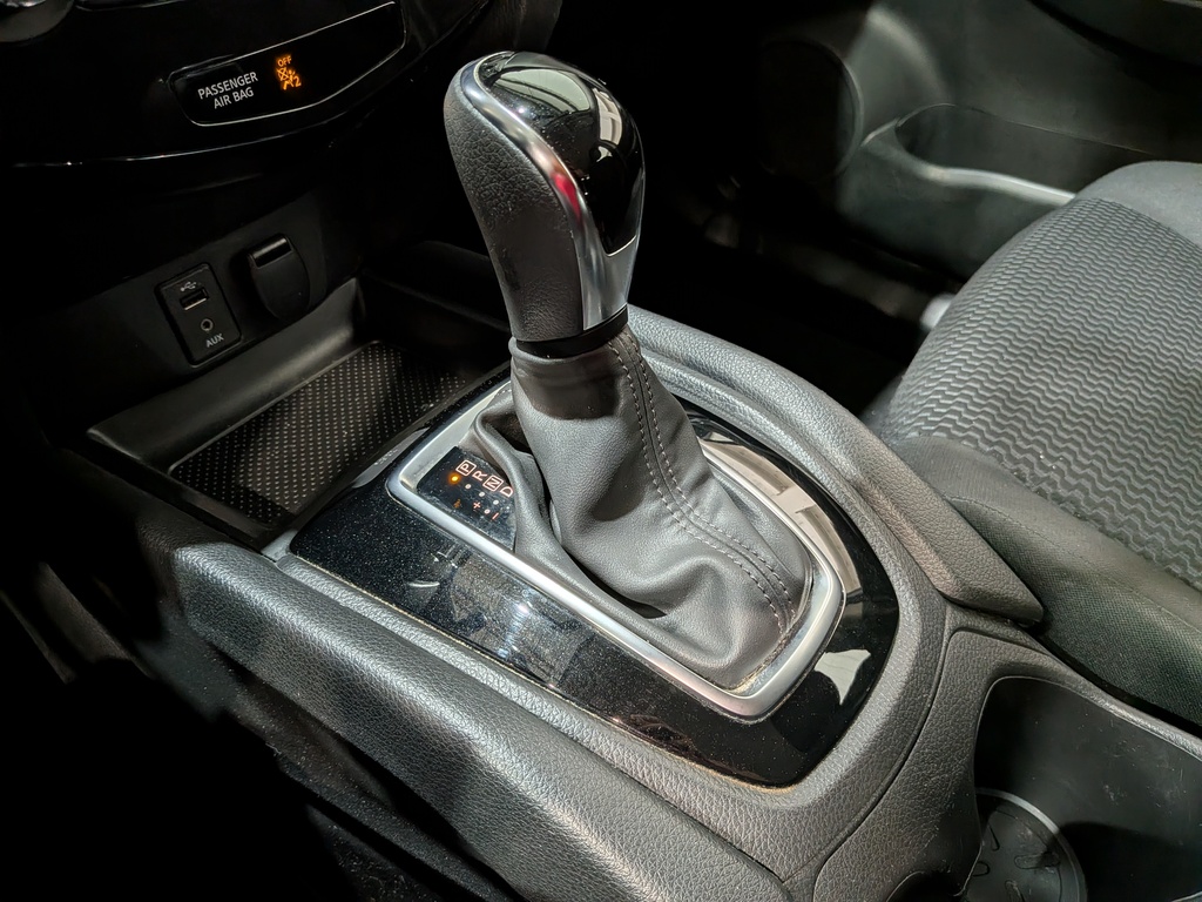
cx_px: 601
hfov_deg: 71.6
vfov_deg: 56.8
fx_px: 833
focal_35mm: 24
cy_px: 451
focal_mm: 4.53
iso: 42
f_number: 1.7
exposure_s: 1/60
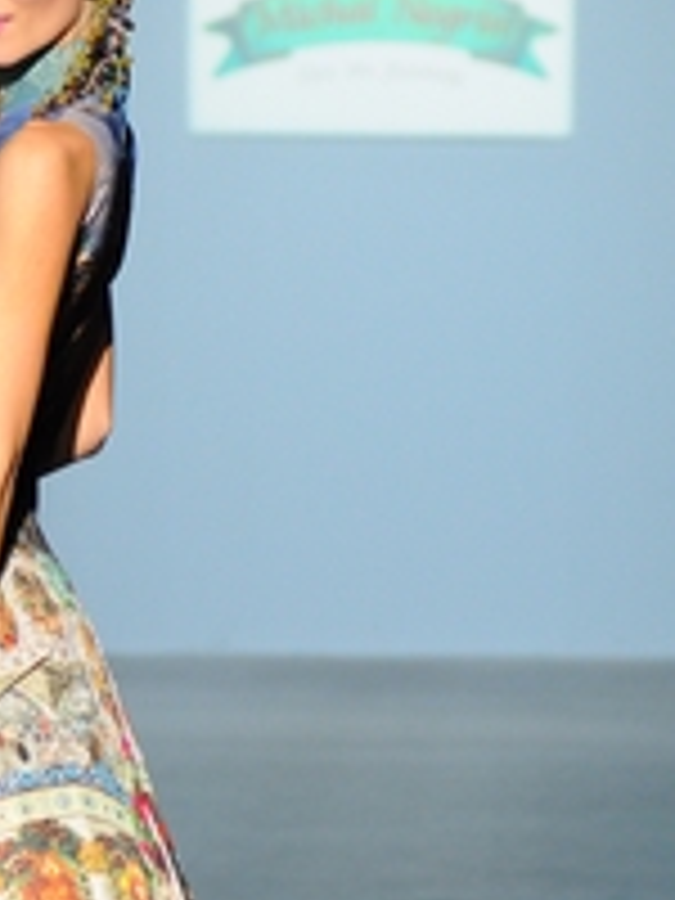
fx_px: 7800
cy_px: 734
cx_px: 16
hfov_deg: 4.9
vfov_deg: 6.6
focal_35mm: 300
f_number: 4
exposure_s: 1/320
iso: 800
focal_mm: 80
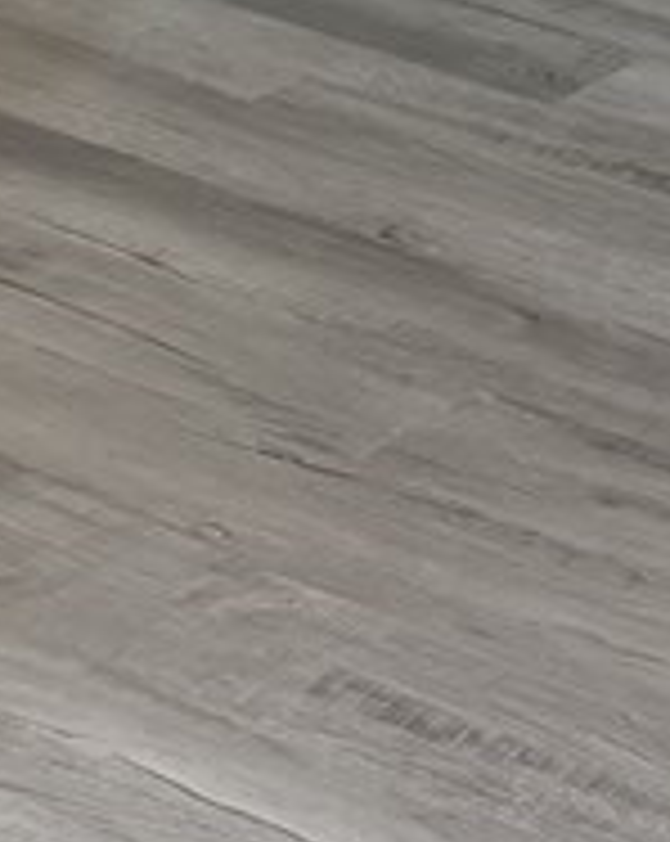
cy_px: -1049
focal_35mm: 209
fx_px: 5193
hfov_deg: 7.1
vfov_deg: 8.6
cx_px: -683
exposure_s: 1/121
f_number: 1.6
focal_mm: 5.96
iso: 100
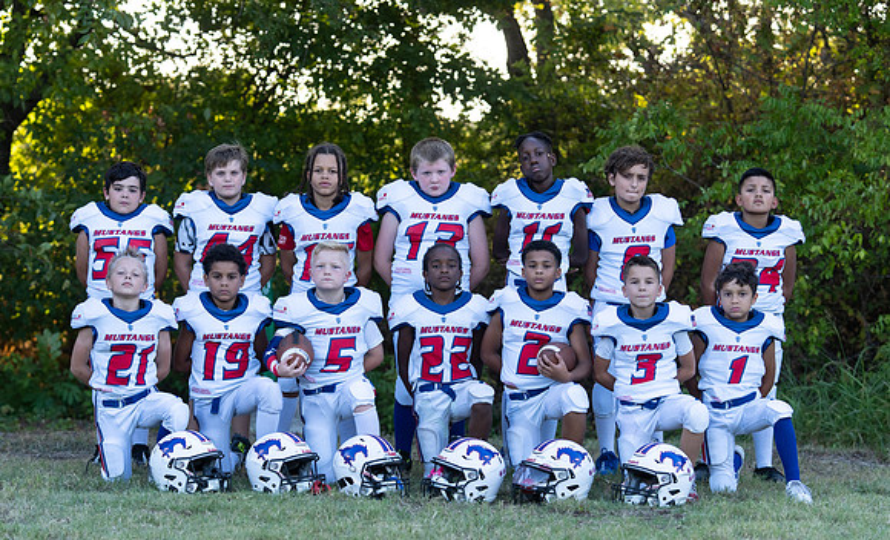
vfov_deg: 11.6
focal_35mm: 110
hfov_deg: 19.0
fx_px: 2654
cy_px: 349
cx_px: 451
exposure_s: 1/320
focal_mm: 90
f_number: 3.5
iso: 250
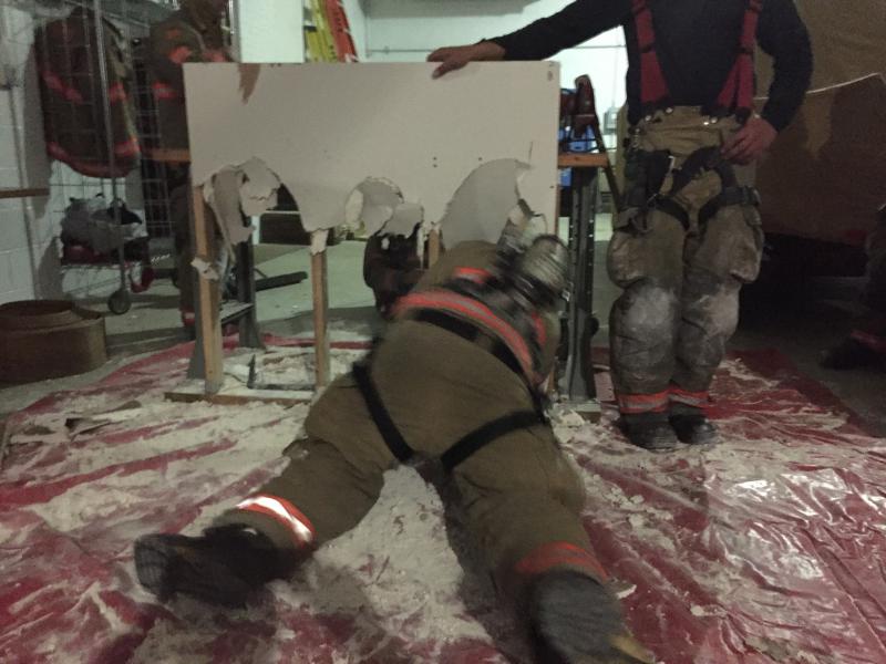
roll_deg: +0.1
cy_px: 332
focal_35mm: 29
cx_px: 443
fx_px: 742
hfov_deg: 61.7
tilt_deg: -13.0
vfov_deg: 48.2
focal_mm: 4.15
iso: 1250
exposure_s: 1/15
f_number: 2.2
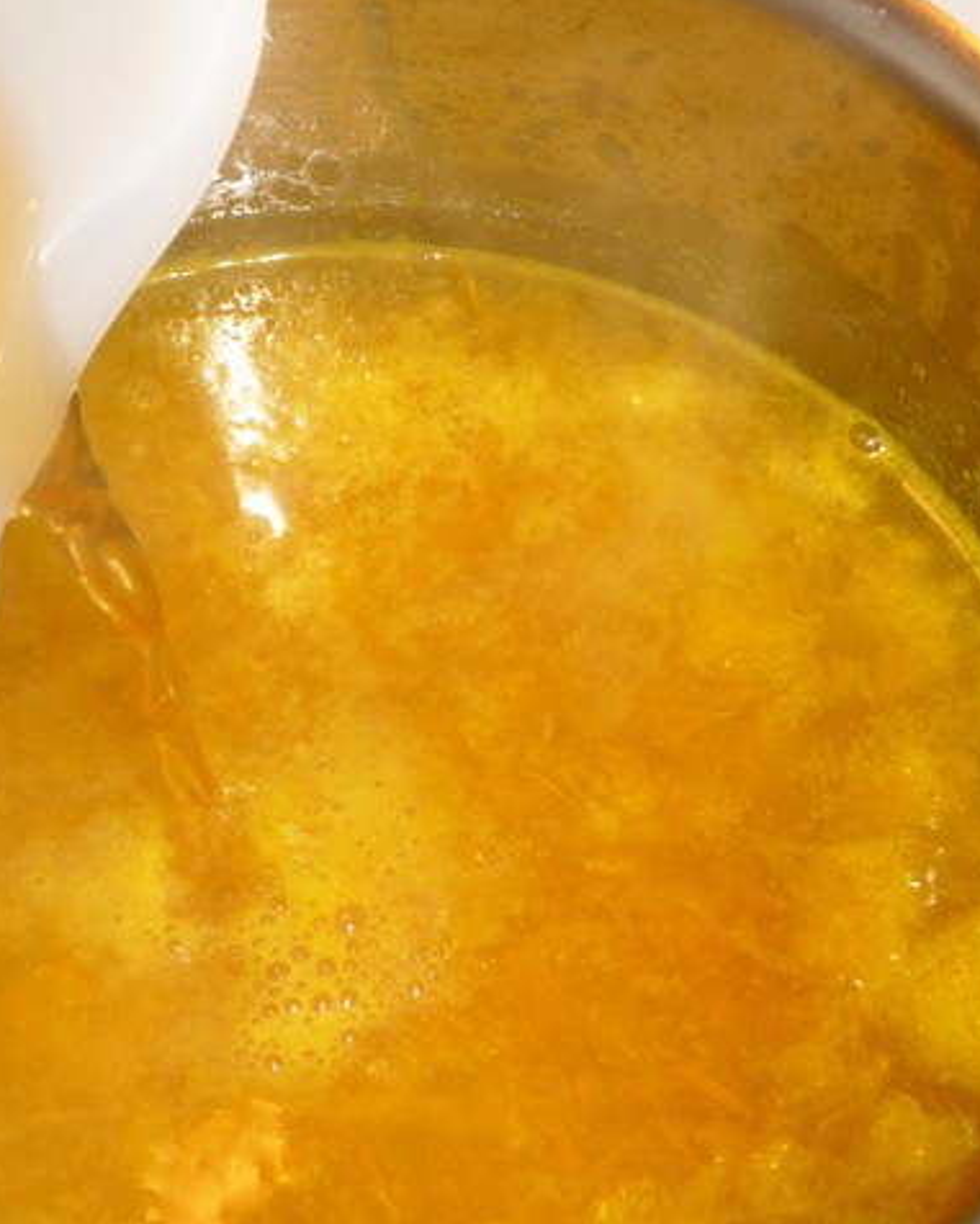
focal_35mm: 101
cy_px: 609
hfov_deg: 15.2
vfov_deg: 19.0
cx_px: 273
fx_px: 3661
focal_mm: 13.1
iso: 100
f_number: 4.6
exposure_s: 1/40
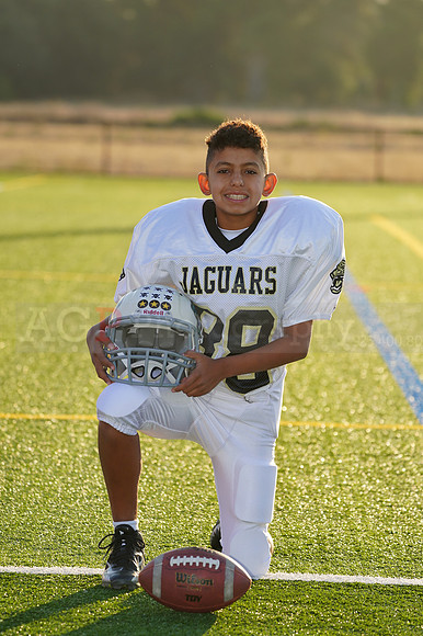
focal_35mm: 200
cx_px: 212
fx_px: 3529
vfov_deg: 10.3
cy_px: 318
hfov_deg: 6.9
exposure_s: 1/250
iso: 100
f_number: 5.6
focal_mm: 200
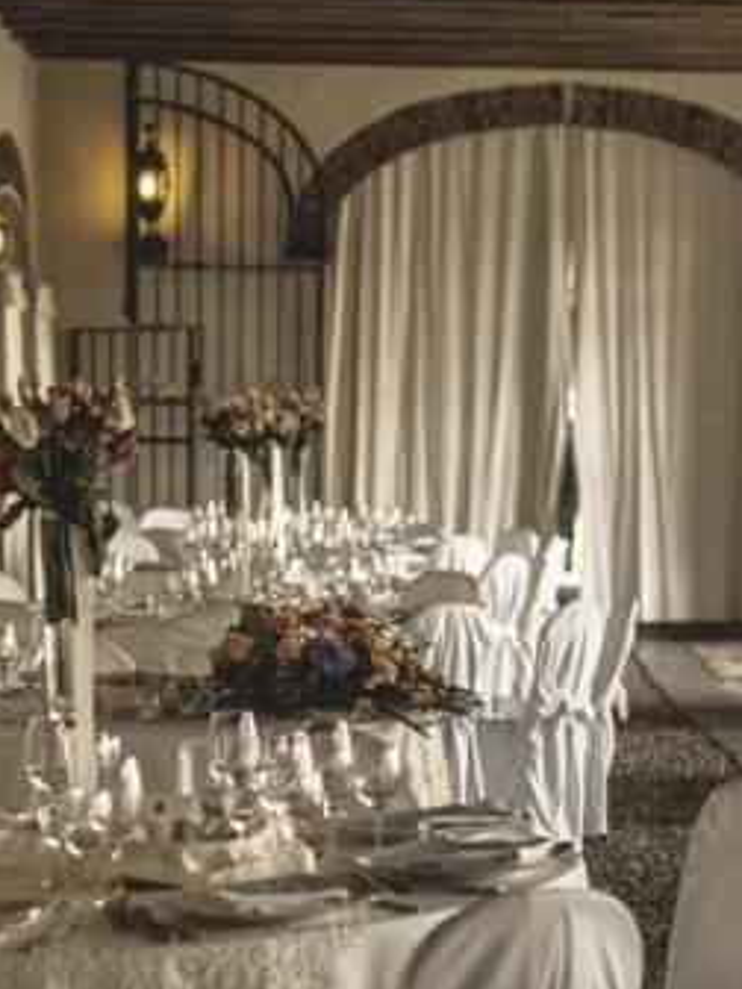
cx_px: 559
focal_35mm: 132
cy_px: 821
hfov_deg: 11.2
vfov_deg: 14.8
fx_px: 3773
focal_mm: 45
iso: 125
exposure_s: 1/250
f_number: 1.8
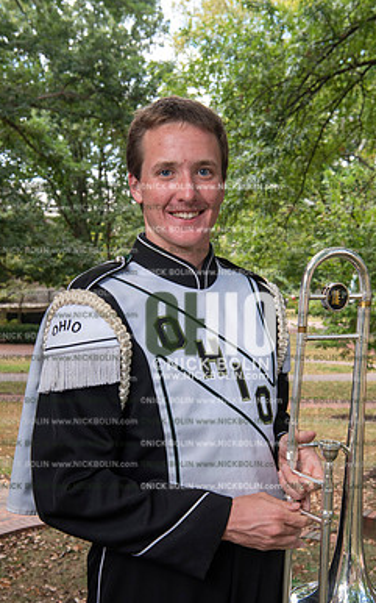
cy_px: 336
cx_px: 211
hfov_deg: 22.7
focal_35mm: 57
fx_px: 935
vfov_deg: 35.7
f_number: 8
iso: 500
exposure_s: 1/100
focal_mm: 48
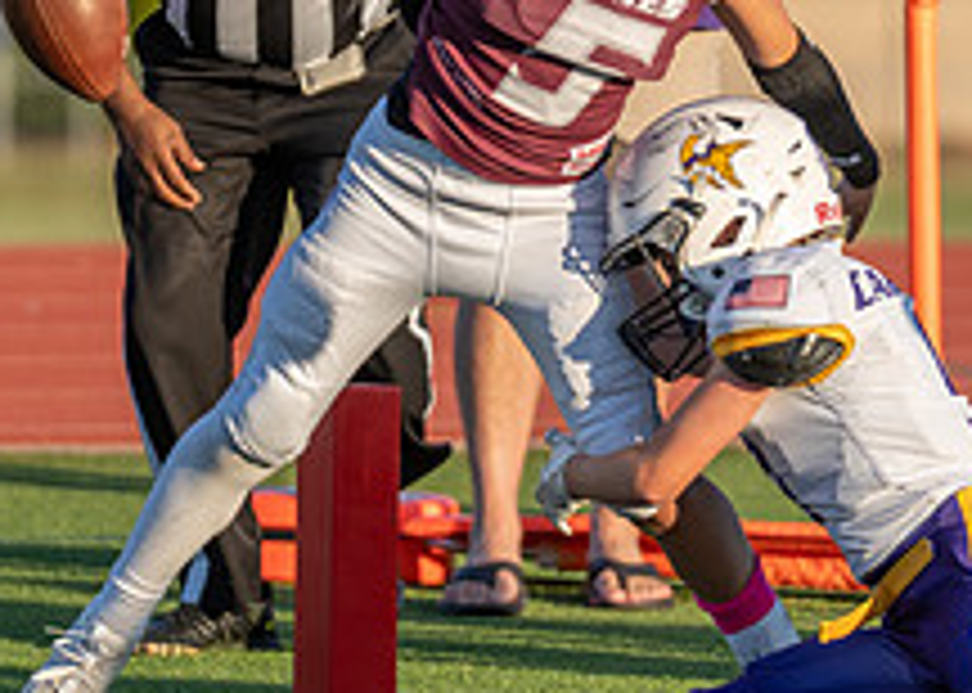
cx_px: 405
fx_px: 17794
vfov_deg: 2.2
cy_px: 243
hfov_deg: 3.1
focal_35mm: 645
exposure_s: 1/1250
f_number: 2.8
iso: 125
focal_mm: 200
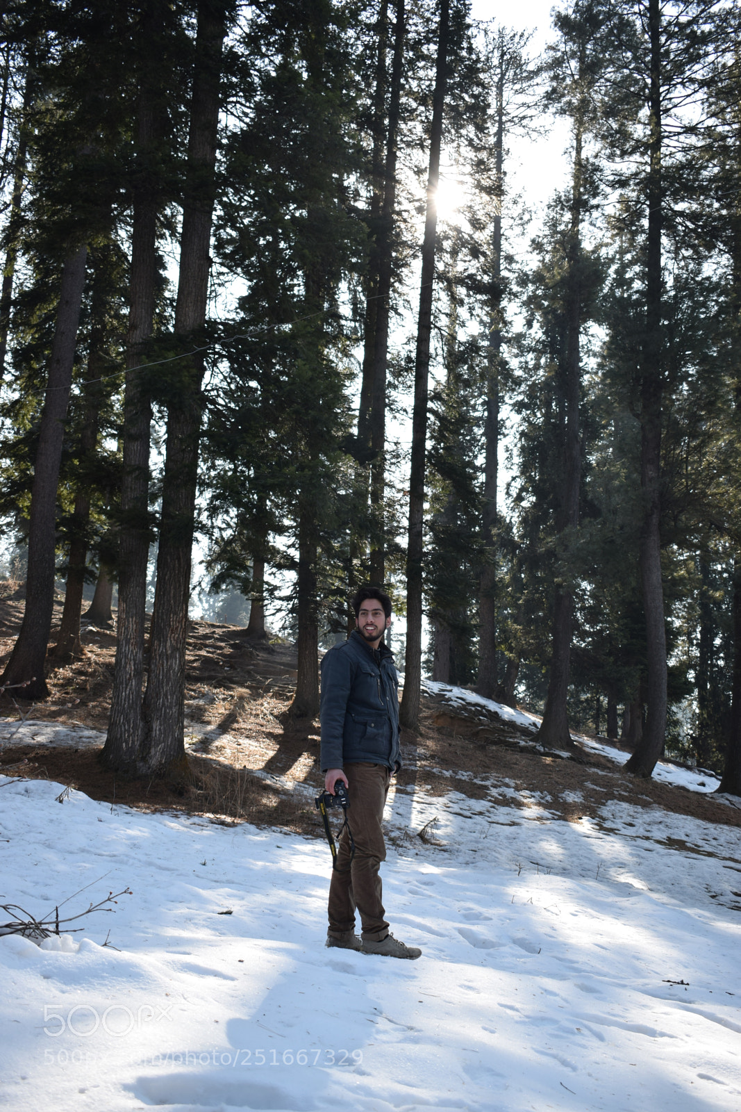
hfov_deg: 35.5
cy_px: 556
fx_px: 1157
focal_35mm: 38
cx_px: 370
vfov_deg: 51.3
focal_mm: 25
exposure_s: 1/250
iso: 100
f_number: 5
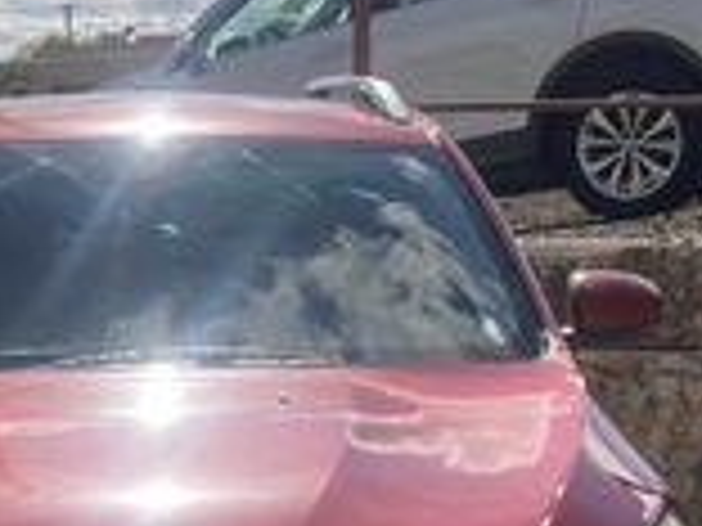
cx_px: 135
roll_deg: -0.2
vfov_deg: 12.4
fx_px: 2332
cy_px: 719
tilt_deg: -11.5
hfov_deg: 17.0
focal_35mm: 115
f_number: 1.8
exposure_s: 1/3040
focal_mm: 3.99
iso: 25
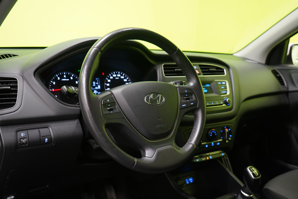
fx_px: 290
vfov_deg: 37.9
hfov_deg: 54.4
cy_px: 100
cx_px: 149
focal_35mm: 35
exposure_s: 1/20
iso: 1250
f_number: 5.6
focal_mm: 35
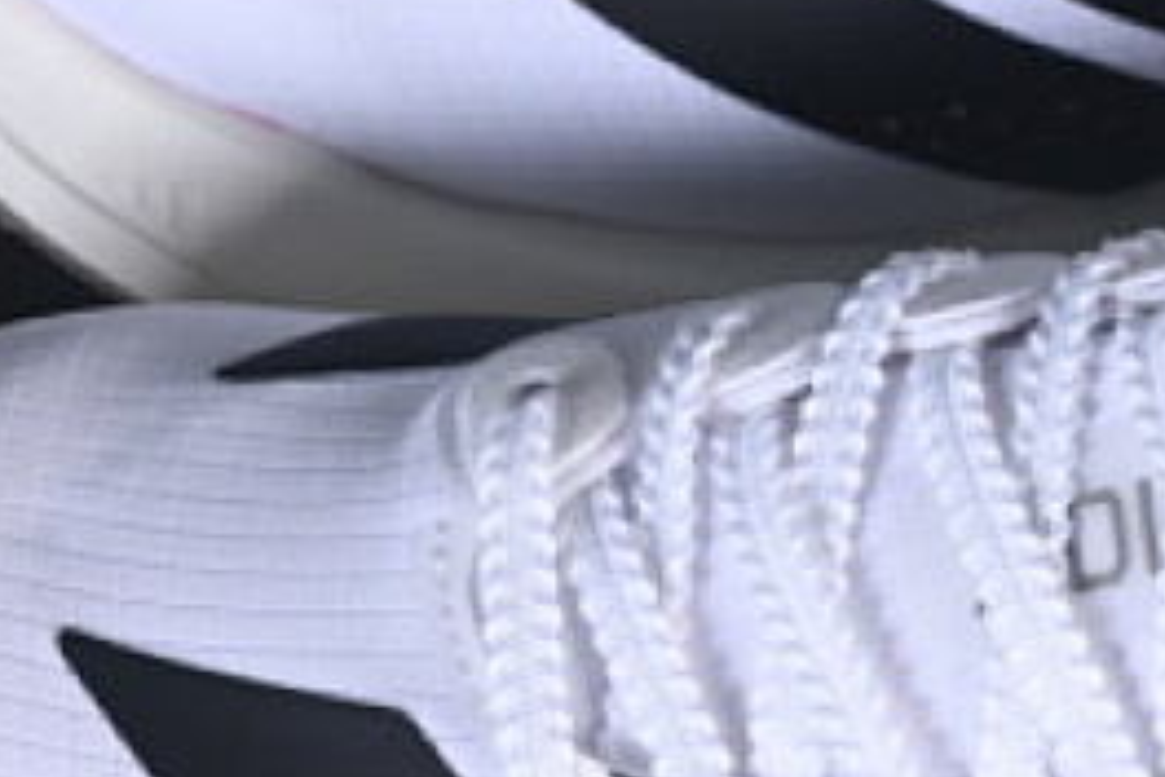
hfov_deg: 6.7
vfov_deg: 4.5
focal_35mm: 307
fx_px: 9934
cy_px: 393
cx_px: 1408
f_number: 7.1
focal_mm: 50
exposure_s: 1/80
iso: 160
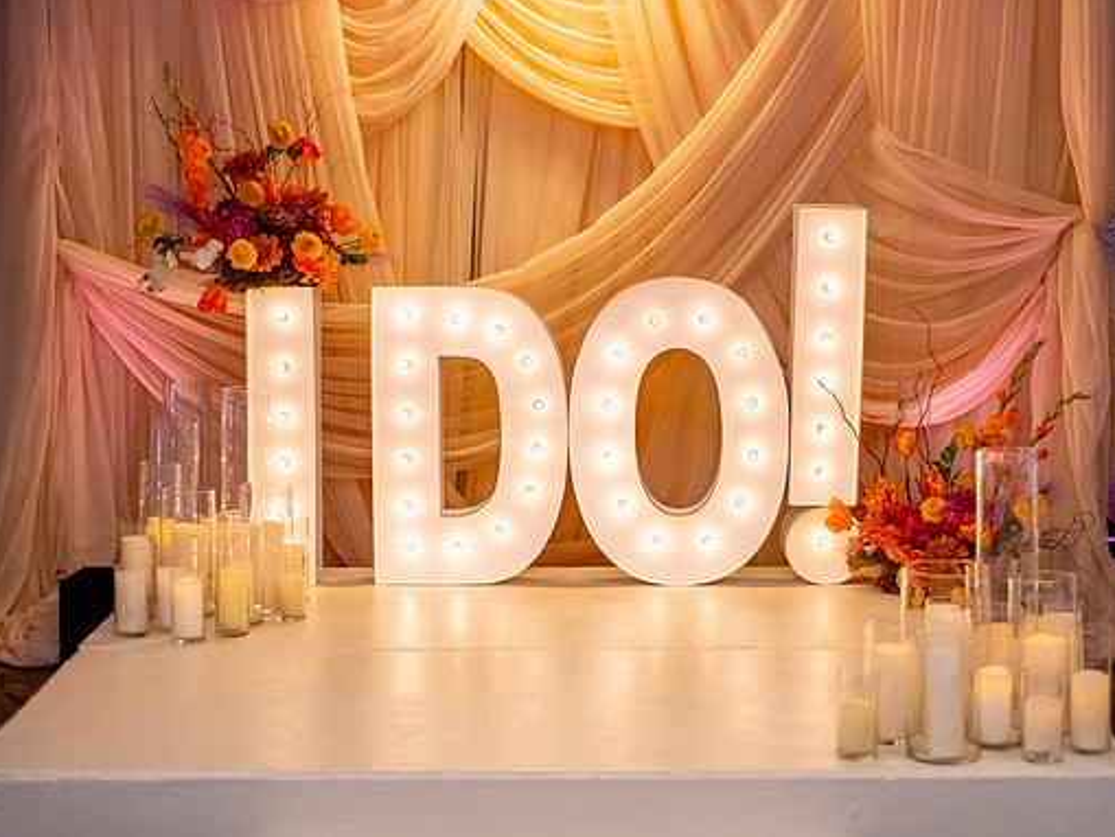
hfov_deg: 27.4
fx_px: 2287
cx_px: 602
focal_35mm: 71
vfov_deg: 20.7
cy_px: 381
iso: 1250
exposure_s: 1/500
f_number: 2.8
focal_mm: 60
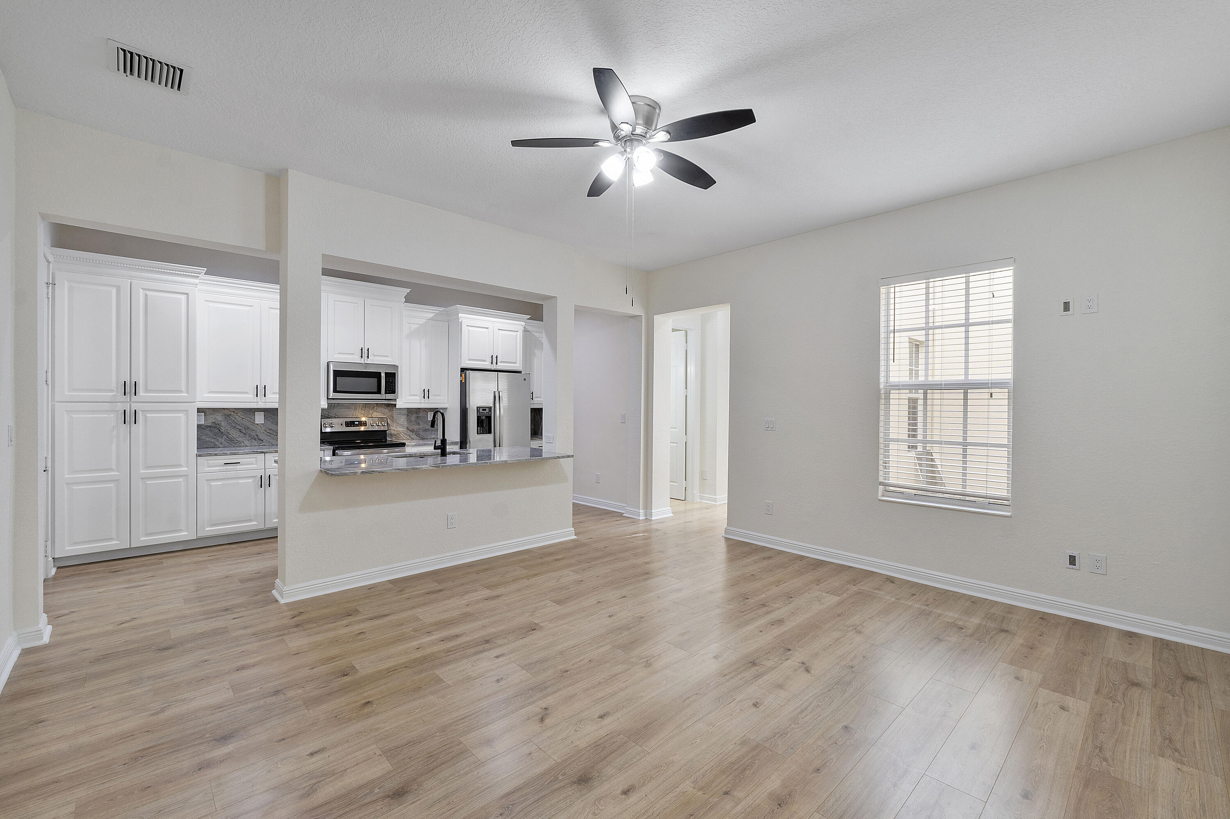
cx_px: 615
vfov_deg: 77.3
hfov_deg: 100.4
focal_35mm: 15
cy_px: 410
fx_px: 512
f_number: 11
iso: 160
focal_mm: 10
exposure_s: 1/4
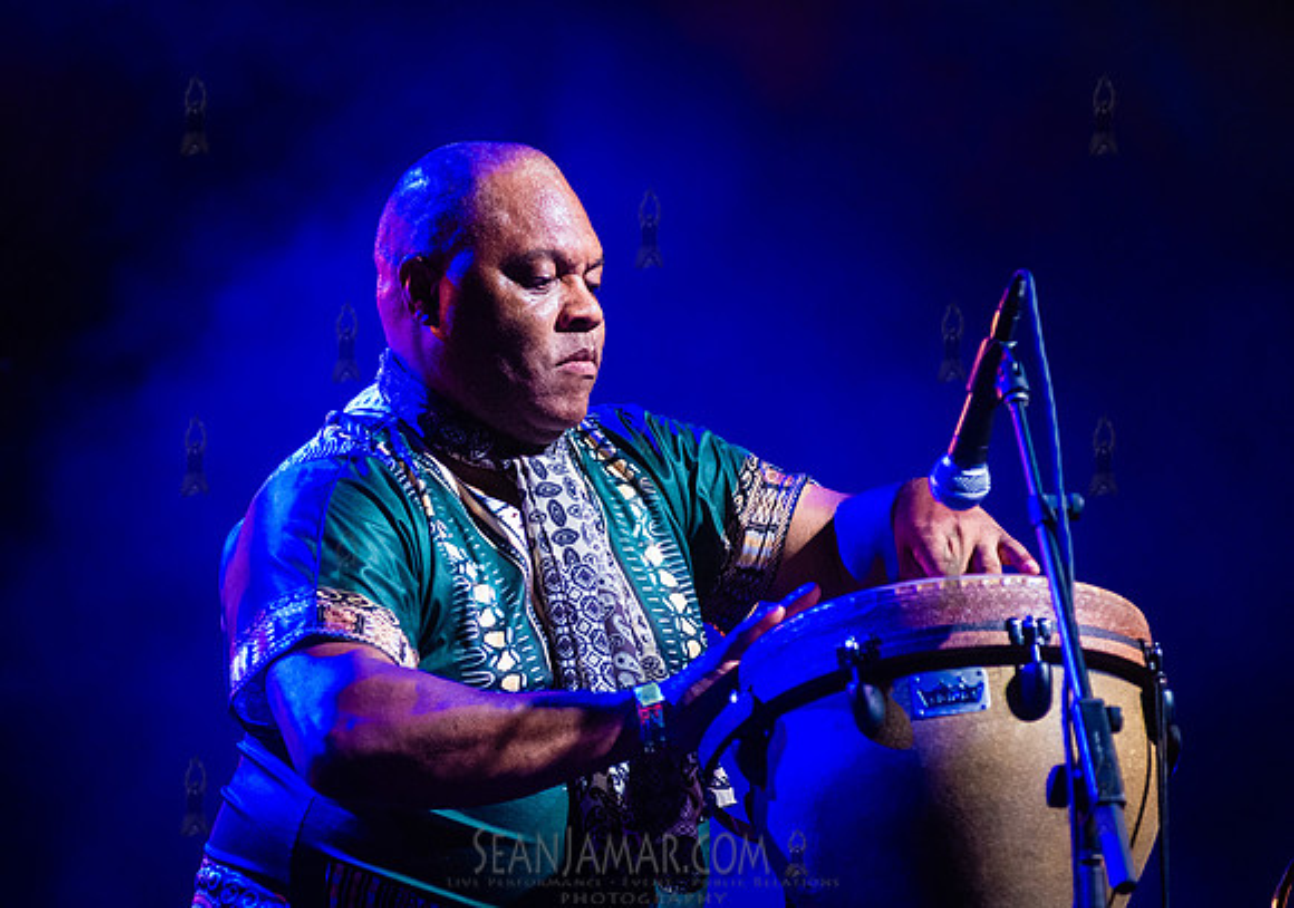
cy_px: 490
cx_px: 576
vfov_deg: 6.4
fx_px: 8105
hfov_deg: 9.1
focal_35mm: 222
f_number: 3.5
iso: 6400
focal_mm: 185
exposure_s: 1/500
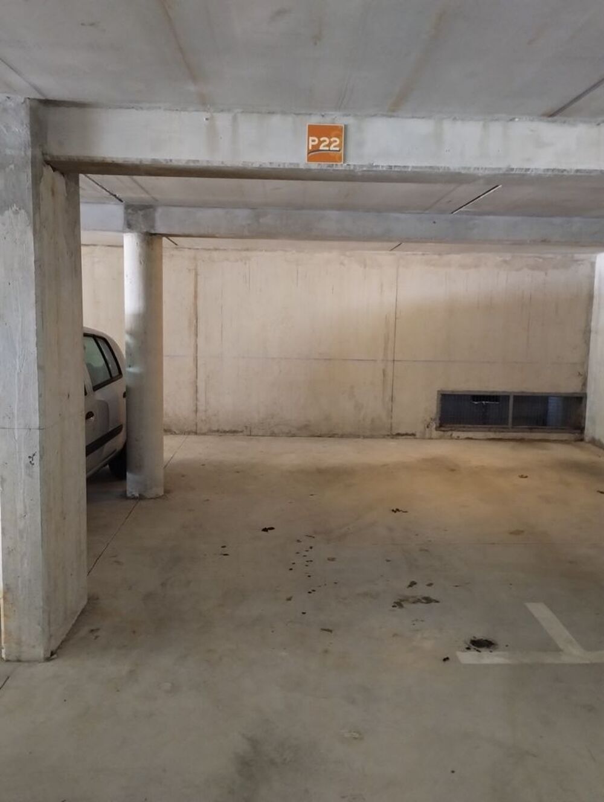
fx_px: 650
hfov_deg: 49.9
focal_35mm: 28
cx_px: 302
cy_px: 401
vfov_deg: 63.4
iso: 1903
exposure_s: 1/20
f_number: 1.8
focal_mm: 4.27
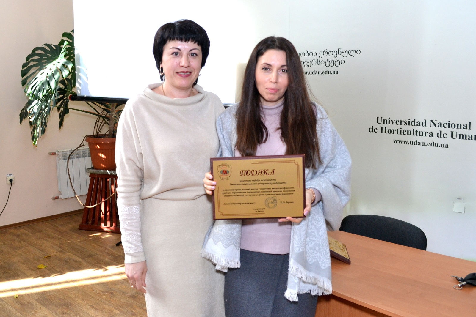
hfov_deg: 61.9
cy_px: 158
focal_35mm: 30
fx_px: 397
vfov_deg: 43.6
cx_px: 238
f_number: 6.3
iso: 720
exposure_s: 1/200
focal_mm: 20
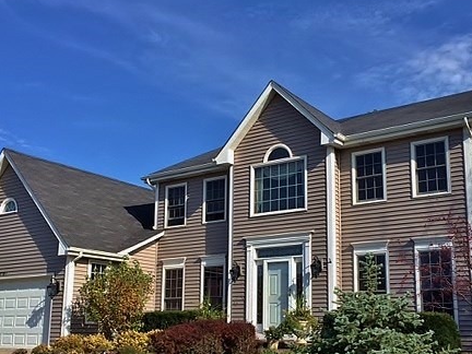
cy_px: 215
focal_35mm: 43
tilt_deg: +10.8
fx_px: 586
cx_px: 243
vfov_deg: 33.5
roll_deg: -0.6
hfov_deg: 43.8
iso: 32
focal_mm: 4.15
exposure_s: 1/1953
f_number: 2.2
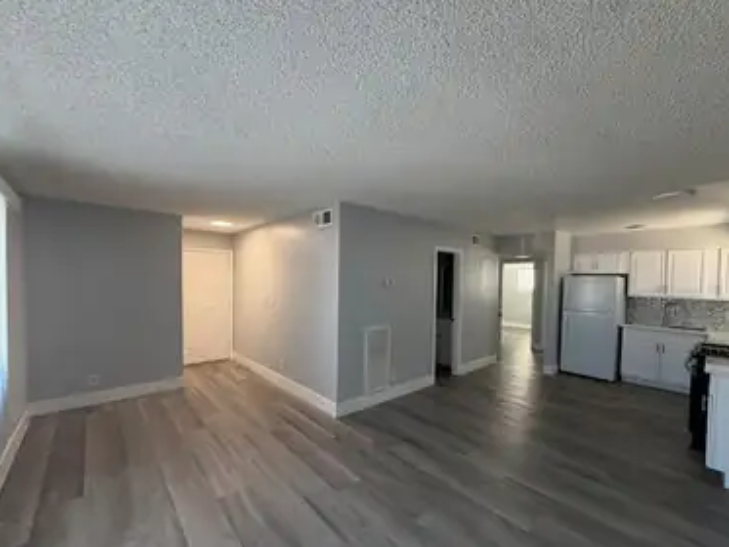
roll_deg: -1.1
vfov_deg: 81.7
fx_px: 316
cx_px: 379
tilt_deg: -1.5
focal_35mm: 15
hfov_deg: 98.1
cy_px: 289
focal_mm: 2.22
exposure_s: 1/120
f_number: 2.2
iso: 320
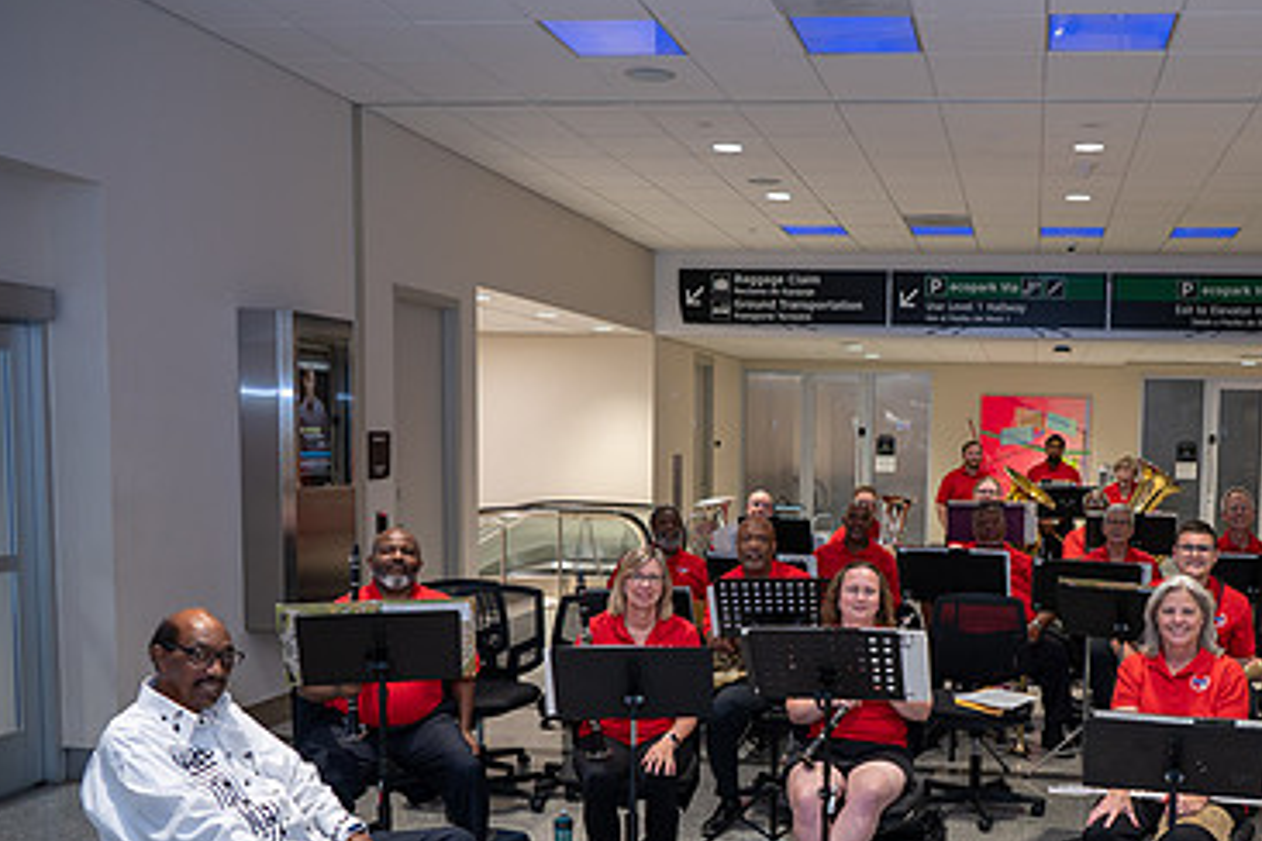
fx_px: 1332
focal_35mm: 38
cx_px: 890
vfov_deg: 34.7
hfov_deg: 49.4
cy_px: 562
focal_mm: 24
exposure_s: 1/40
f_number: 4
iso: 640
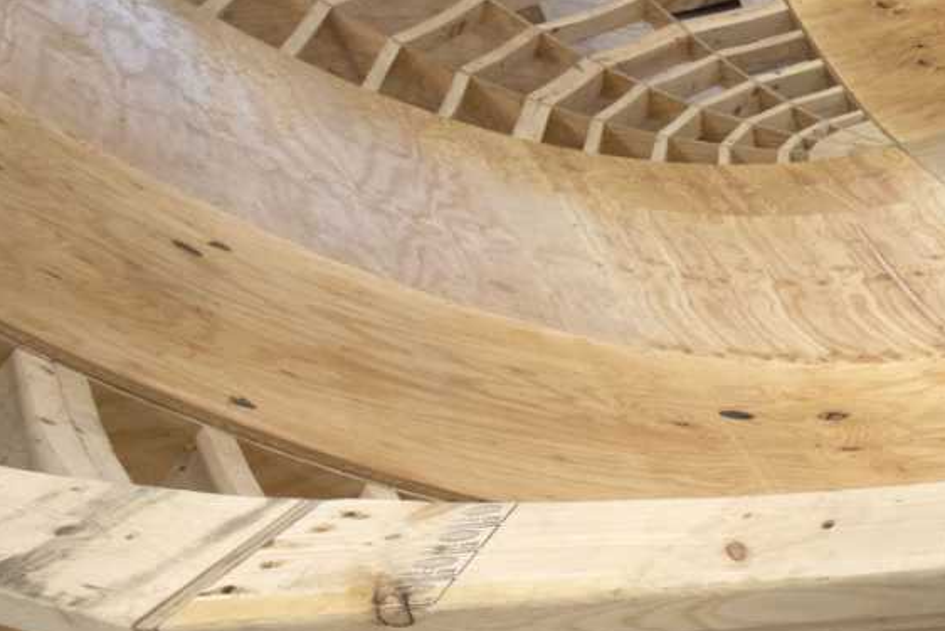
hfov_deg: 25.2
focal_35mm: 51
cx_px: 1528
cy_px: 580
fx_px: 1339
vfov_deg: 25.6
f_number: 9
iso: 1000
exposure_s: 1/60
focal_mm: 14
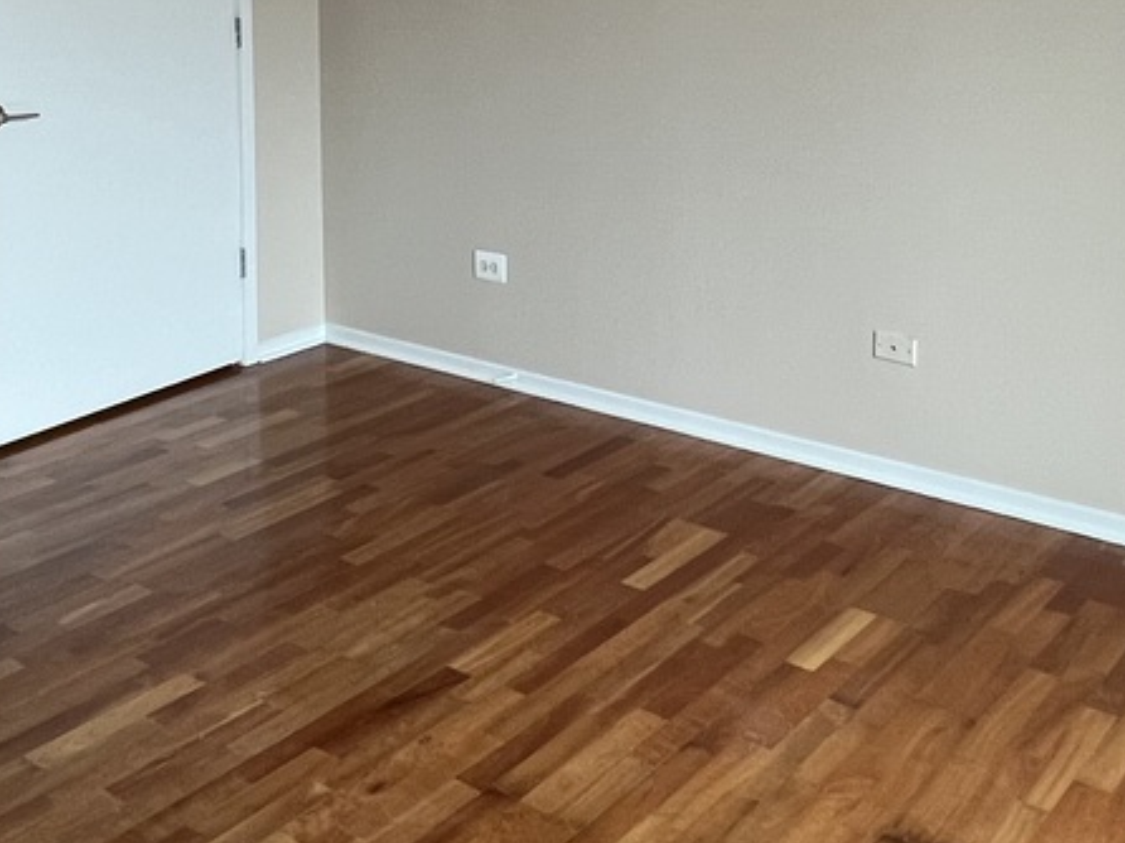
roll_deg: -0.1
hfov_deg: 44.6
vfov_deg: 31.3
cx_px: 658
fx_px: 1364
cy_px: -35
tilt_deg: -3.4
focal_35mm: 42
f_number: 1.8
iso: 160
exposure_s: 1/60
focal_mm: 1.57
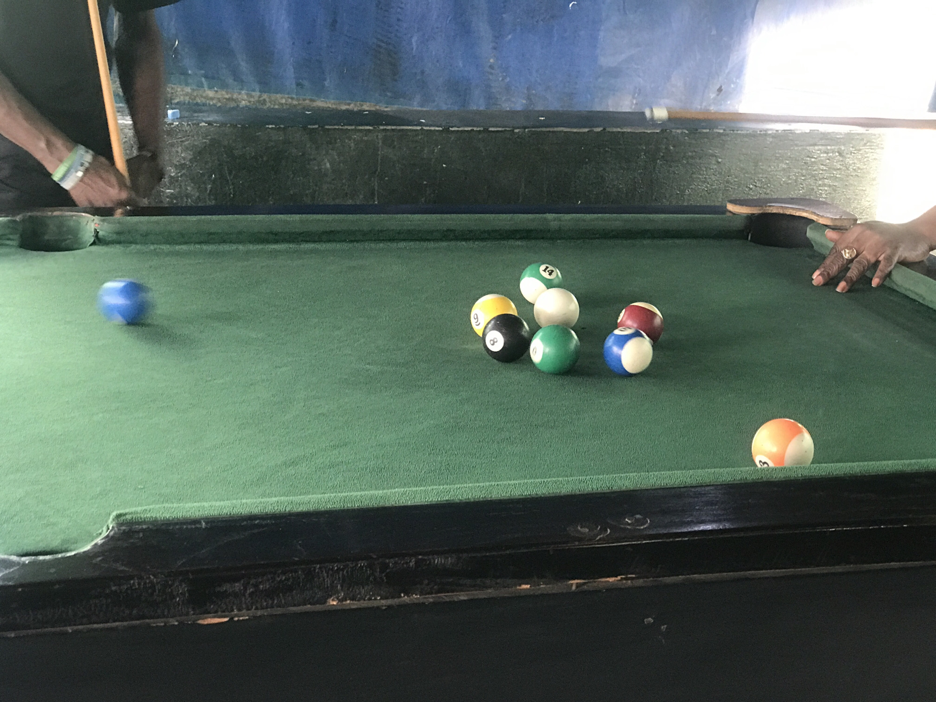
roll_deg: -2.8
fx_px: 1541
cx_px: 468
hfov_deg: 33.8
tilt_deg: -17.0
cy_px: 351
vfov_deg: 25.7
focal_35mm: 57
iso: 320
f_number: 2.8
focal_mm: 6.6
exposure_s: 1/50
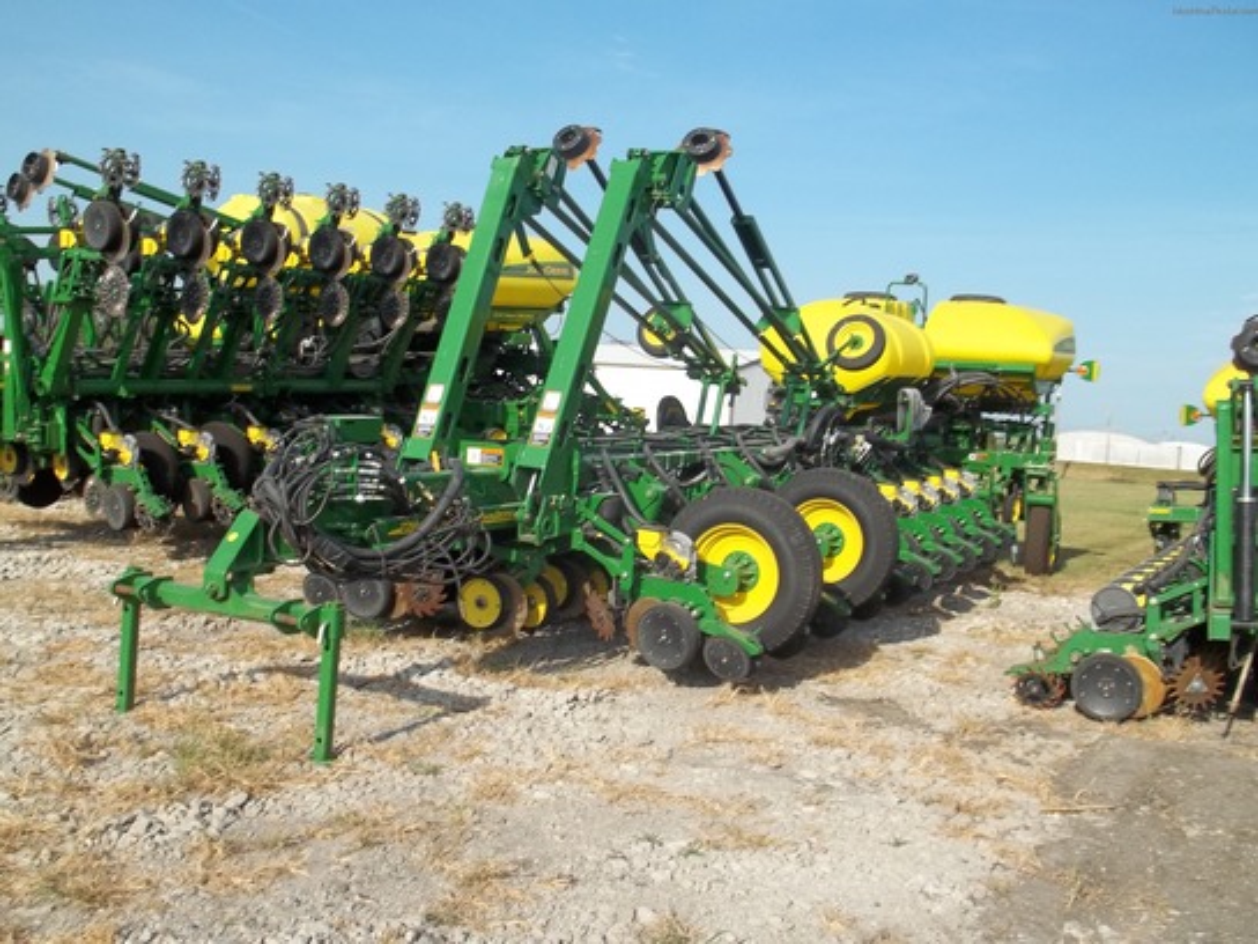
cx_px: 629
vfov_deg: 42.9
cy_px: 472
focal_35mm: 33
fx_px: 1199
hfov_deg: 55.4
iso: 64
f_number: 8
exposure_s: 1/125
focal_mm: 5.9
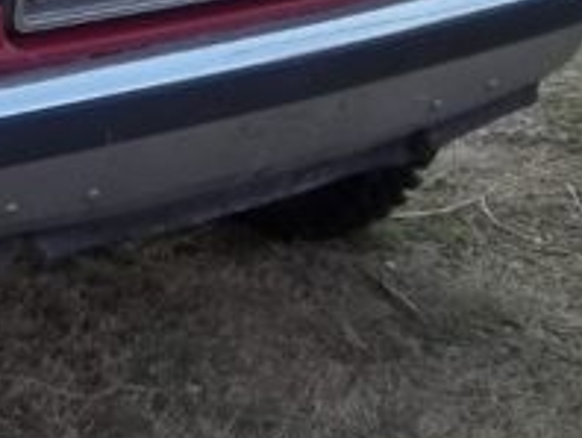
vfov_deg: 12.7
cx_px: -235
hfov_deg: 16.2
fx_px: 1902
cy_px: -135
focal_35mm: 113
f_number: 3.9
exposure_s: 1/125
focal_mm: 6.2
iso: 64
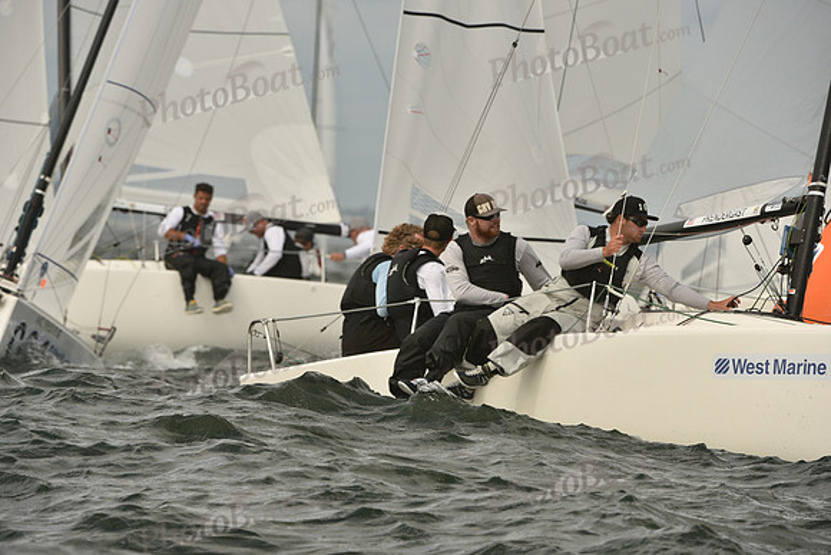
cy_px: 278
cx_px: 416
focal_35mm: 330
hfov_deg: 6.2
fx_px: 7619
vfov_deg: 4.2
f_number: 8
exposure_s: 1/1250
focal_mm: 330
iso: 320
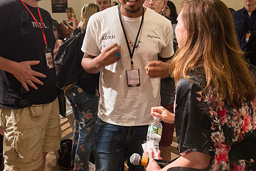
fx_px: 284
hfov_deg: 48.4
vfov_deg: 33.1
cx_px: 119
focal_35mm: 40
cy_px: 57
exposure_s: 1/160
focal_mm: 24
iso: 2500
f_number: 4
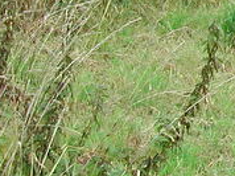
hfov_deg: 8.0
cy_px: -45
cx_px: 661
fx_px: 1485
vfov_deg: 6.7
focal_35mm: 219
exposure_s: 1/393
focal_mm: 8
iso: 100
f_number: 2.8
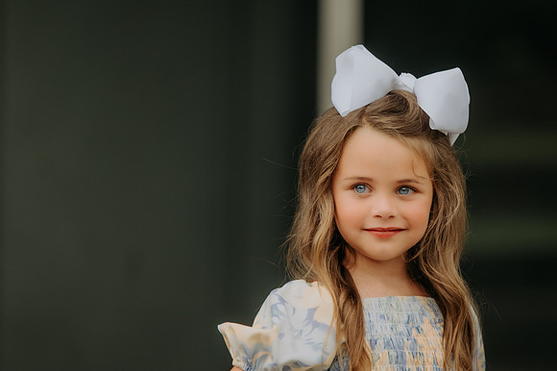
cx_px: 278
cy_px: 186
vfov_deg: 4.7
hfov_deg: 7.1
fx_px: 4515
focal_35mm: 292
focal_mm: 195
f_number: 2.8
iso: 200
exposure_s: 1/250
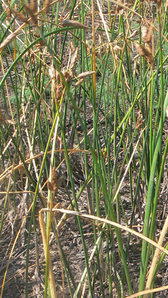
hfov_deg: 16.6
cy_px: 266
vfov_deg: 29.0
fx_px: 553
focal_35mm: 70
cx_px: 194
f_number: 9
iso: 100
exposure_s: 1/125
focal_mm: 7.4
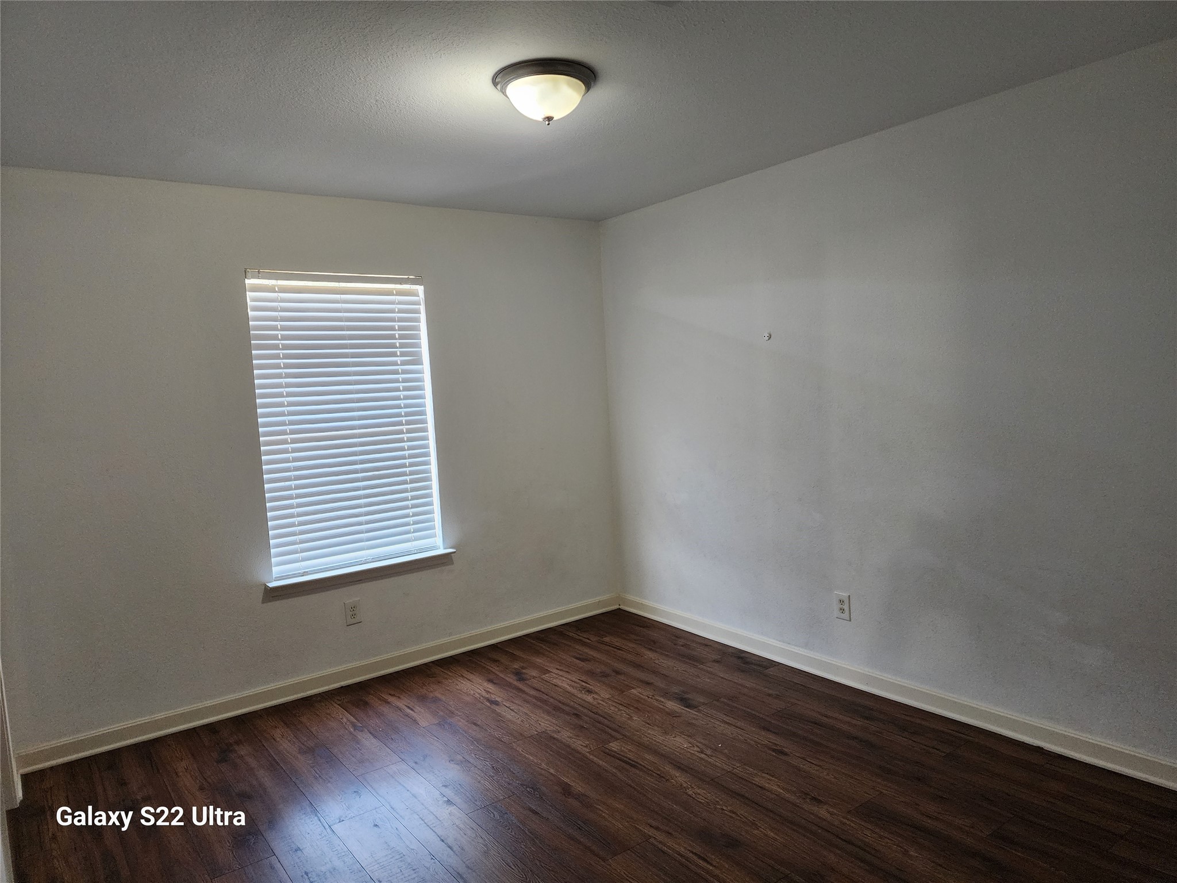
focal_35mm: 23
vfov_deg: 58.9
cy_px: 442
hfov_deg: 73.9
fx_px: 782
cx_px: 588
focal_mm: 6.4
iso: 400
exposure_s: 1/120
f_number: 1.8
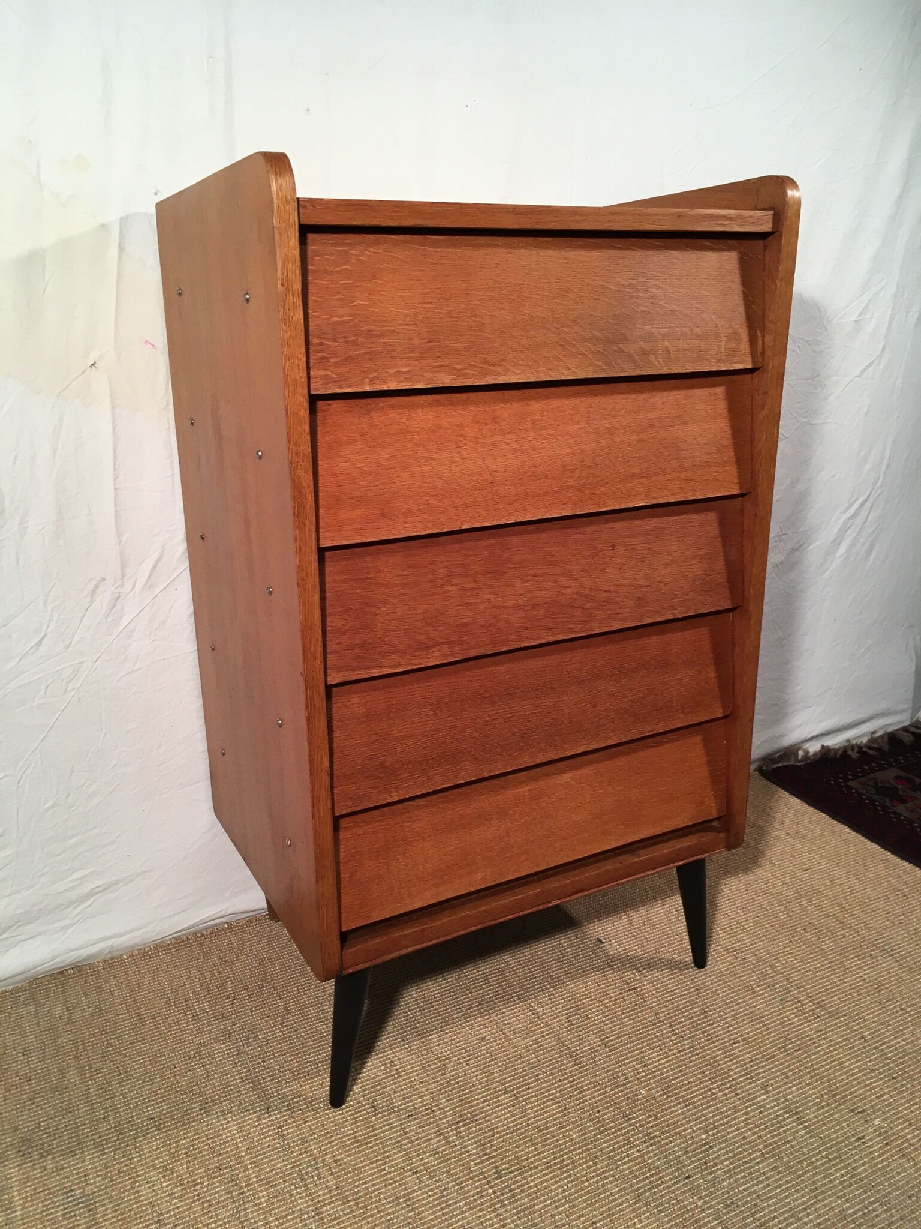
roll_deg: +0.2
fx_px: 1029
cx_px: 460
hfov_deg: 48.2
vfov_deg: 61.7
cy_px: 614
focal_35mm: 29
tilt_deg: -20.9
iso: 25
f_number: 2.2
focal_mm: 4.15
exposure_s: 1/33
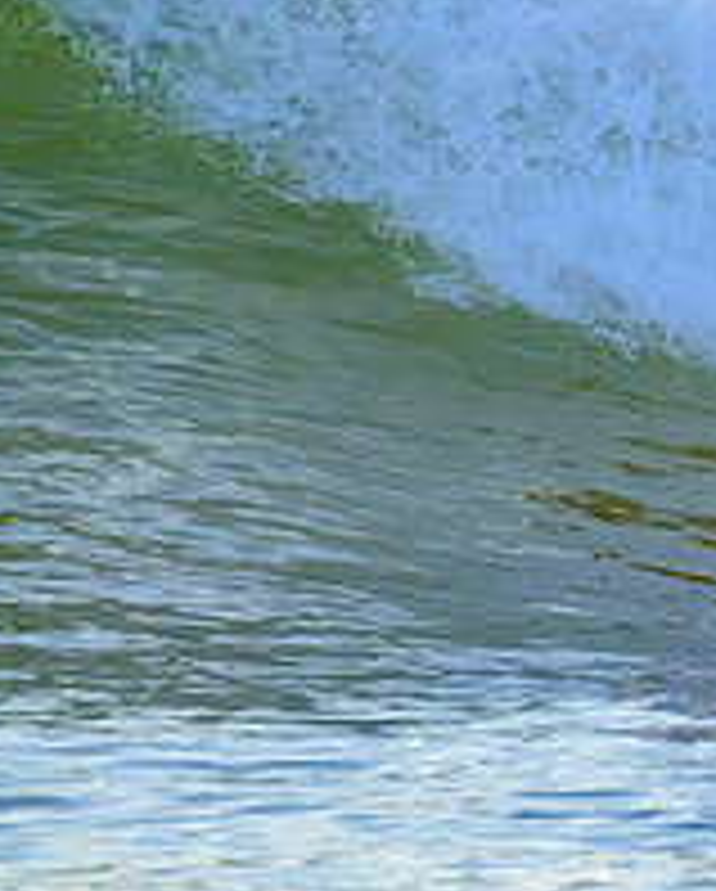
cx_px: 1252
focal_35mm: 1729
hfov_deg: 0.9
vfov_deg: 1.1
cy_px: 38
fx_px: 45693
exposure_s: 1/2000
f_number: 11
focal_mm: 630
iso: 1600
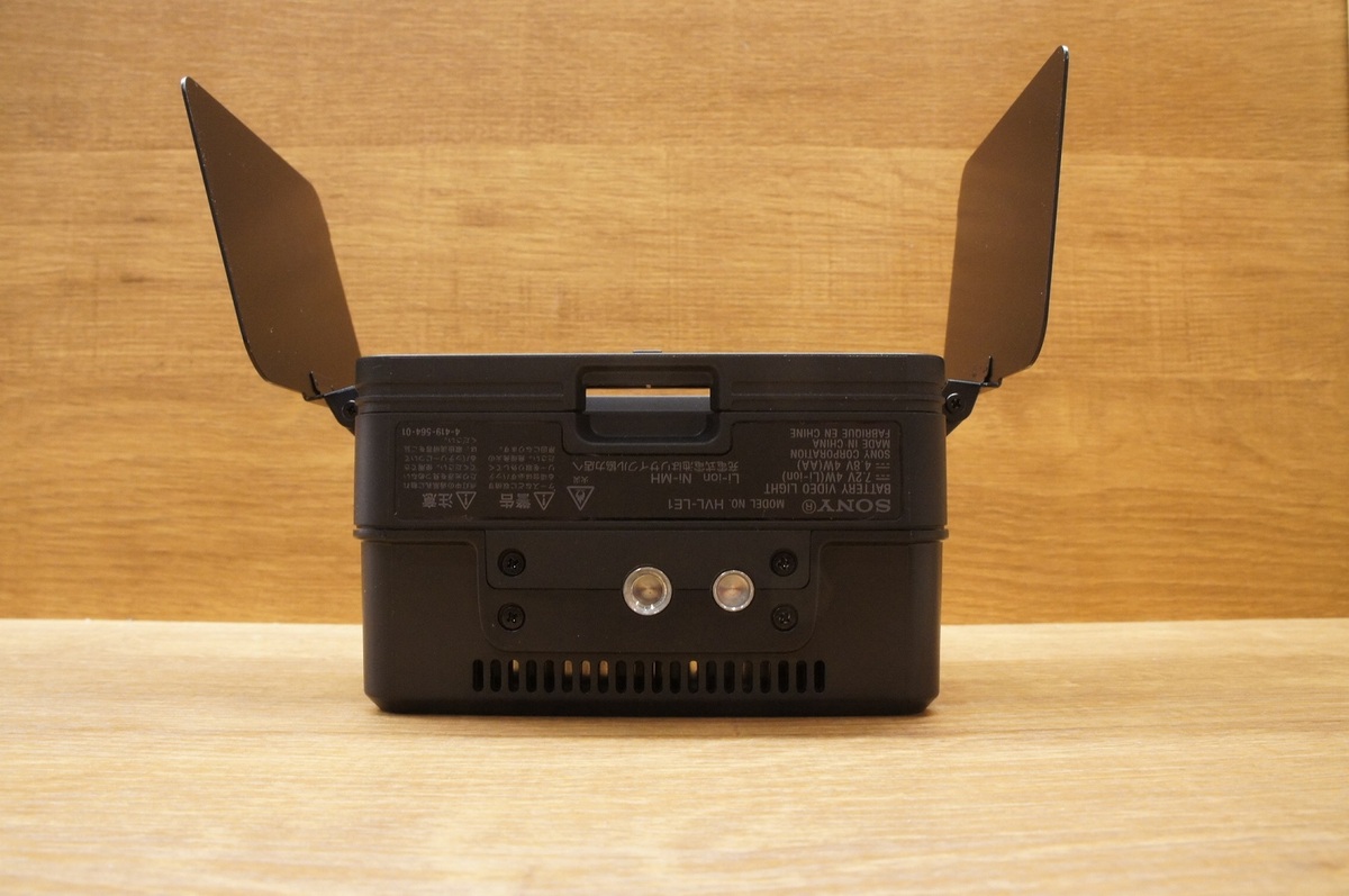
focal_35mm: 27
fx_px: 1011
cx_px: 674
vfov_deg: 47.8
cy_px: 448
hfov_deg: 67.4
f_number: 13
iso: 1600
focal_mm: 18
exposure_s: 1/15
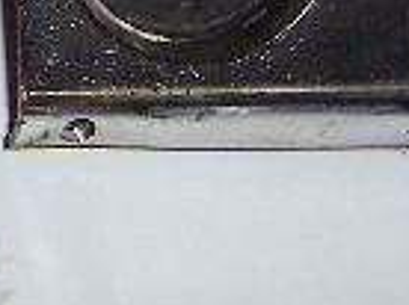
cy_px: -296
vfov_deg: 8.4
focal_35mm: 167
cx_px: -175
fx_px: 1970
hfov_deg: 11.4
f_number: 2.8
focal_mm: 5.6
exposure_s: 1/60
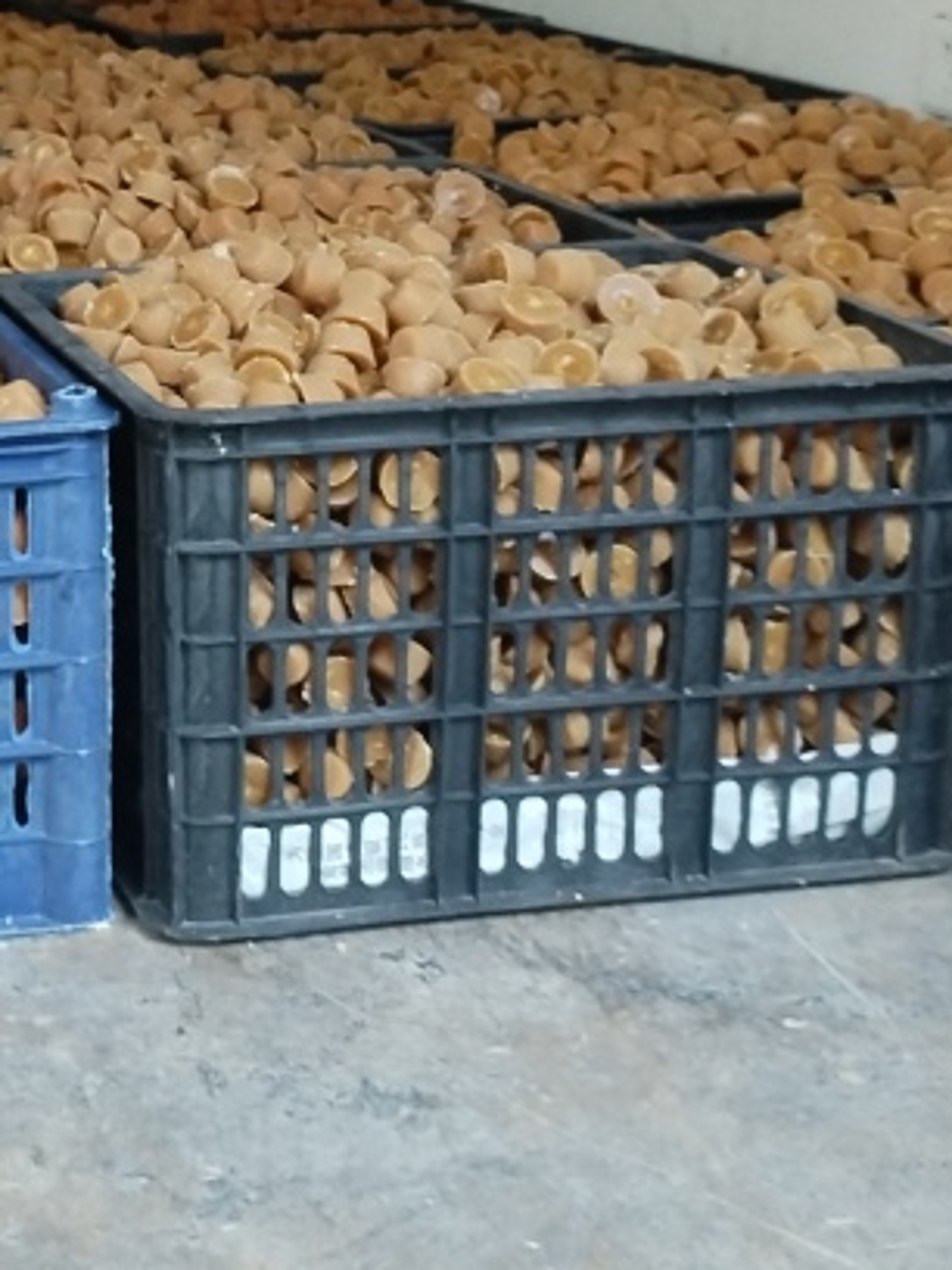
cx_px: -174
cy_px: 129
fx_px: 2493
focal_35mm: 68
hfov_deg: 20.3
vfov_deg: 27.5
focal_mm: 4.25
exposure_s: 1/14.3
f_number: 1.8
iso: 640
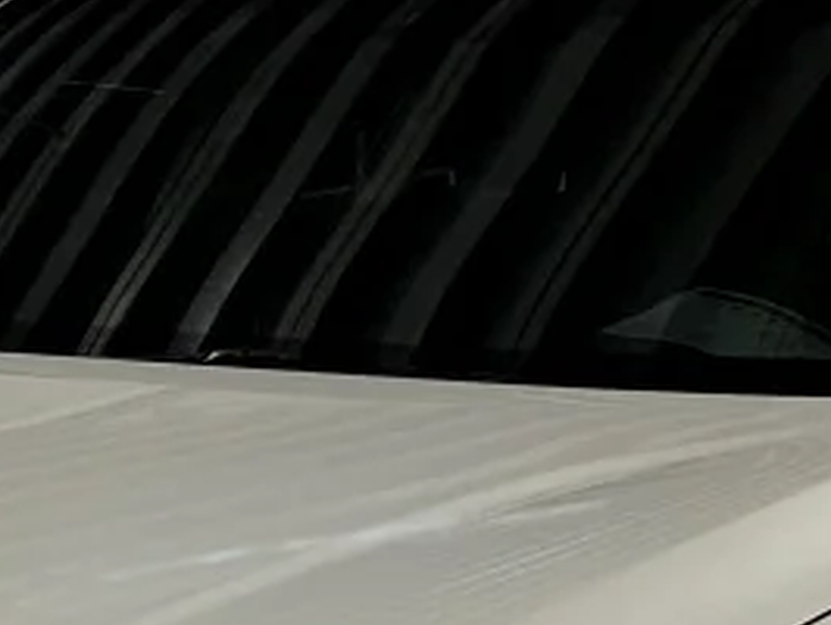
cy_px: 781
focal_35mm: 210
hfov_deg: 9.4
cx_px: 295
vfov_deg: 7.0
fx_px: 5046
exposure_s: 1/60
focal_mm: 6
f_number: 2
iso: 160
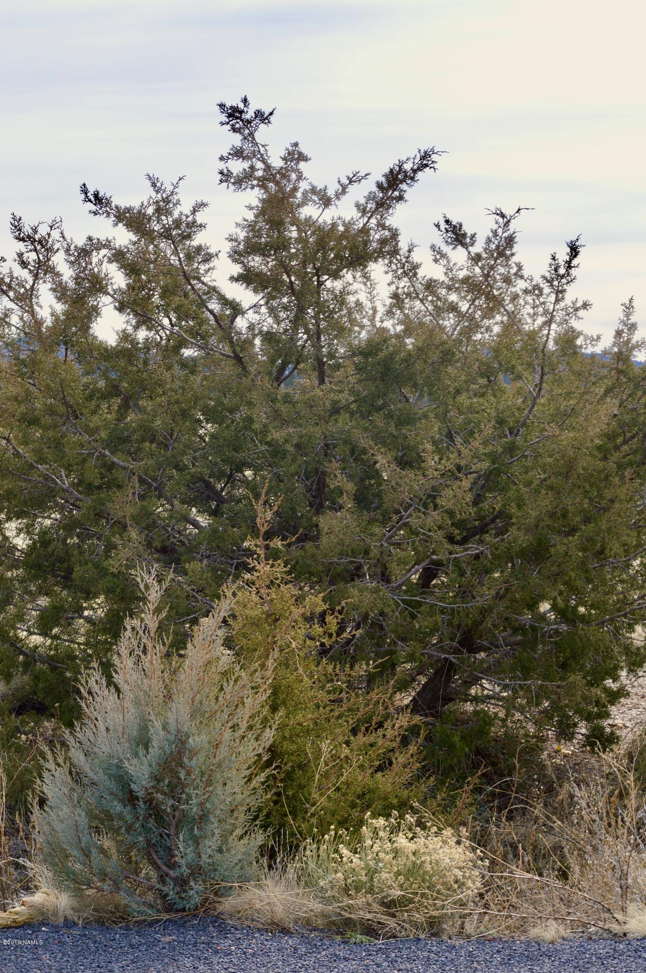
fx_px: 2225
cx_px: 323
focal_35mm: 82
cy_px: 486
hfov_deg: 16.5
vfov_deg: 24.6
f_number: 7.1
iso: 100
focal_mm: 55
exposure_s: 1/200
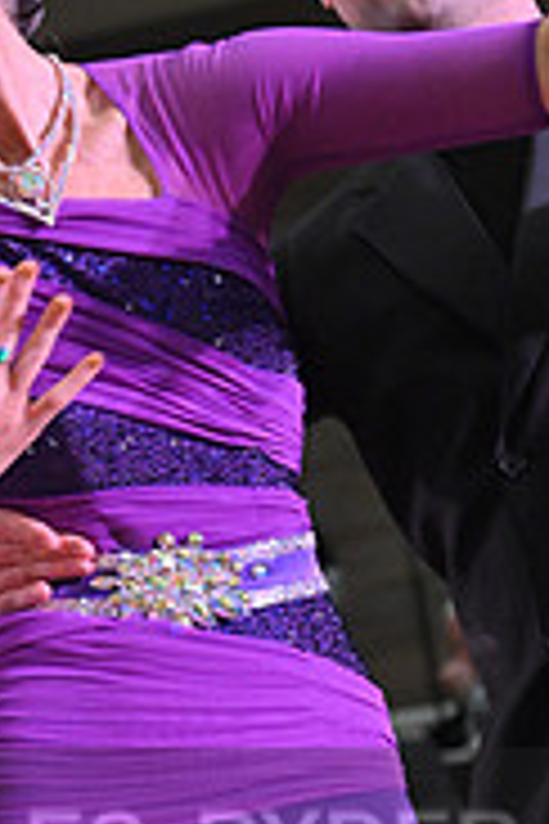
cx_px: -29
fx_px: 6222
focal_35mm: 272
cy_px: 901
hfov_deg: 5.0
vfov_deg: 7.5
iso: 2500
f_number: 5
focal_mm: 86
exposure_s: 1/320
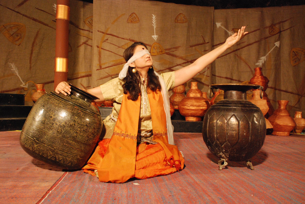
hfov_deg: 53.1
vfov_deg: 37.0
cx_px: 152
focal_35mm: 36
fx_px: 305
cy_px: 102
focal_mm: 24
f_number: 5
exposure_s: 1/60
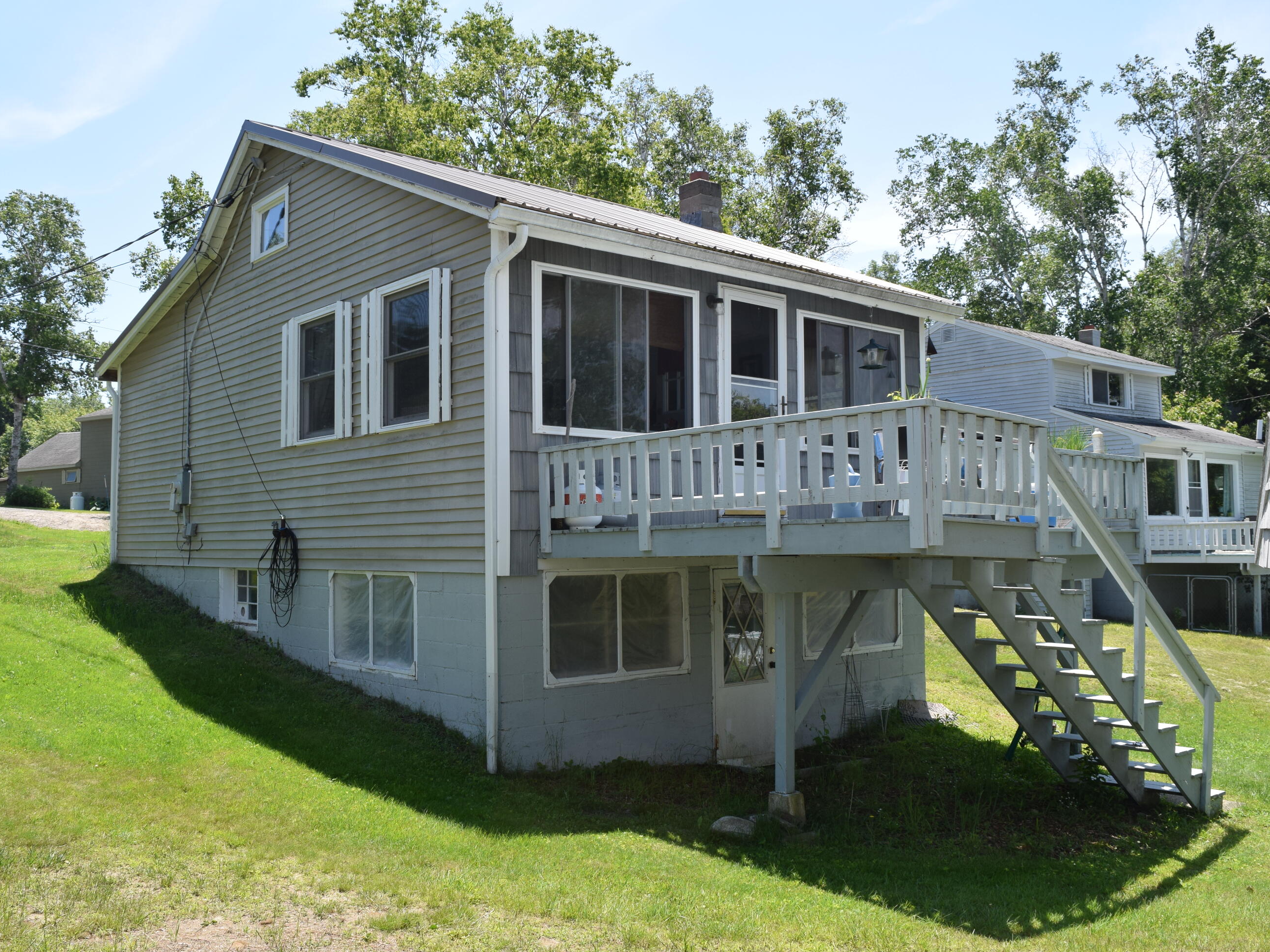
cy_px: 477
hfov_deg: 59.9
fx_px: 1101
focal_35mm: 30
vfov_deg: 46.8
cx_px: 590
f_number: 9
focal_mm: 18
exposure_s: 1/320
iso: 200
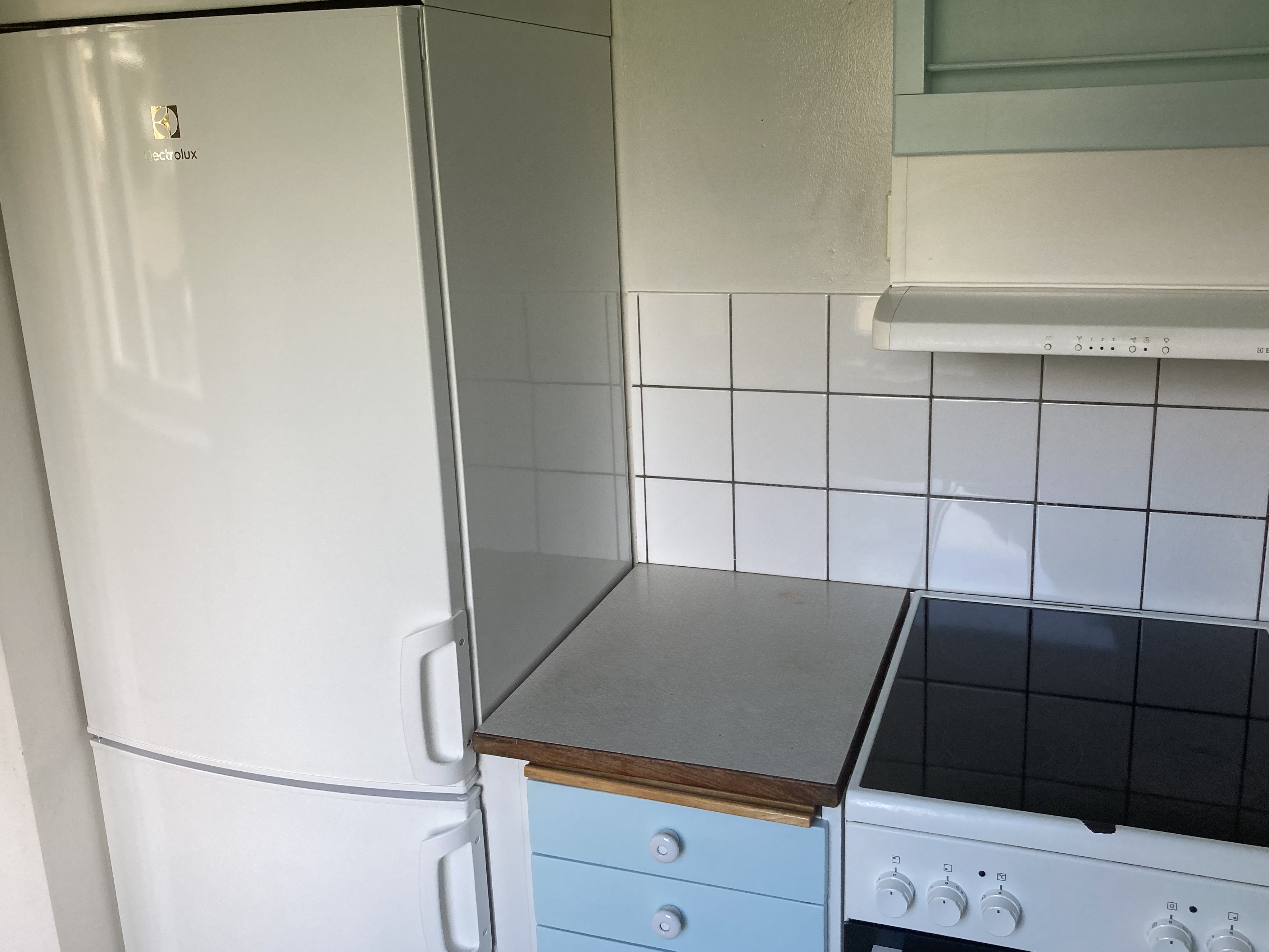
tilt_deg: -14.5
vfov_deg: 44.1
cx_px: 668
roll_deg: +2.1
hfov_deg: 56.8
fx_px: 1173
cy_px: 446
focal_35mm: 32
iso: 64
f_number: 1.8
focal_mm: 3.99
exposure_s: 1/121
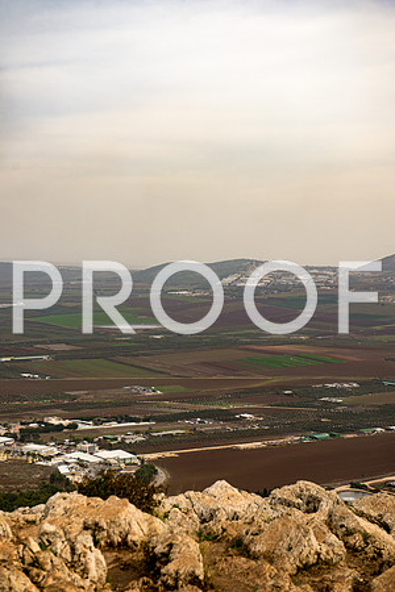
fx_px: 1020
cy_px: 296
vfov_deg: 32.4
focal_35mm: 62
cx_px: 198
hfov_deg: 21.9
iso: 100
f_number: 3.5
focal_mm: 62
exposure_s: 1/640
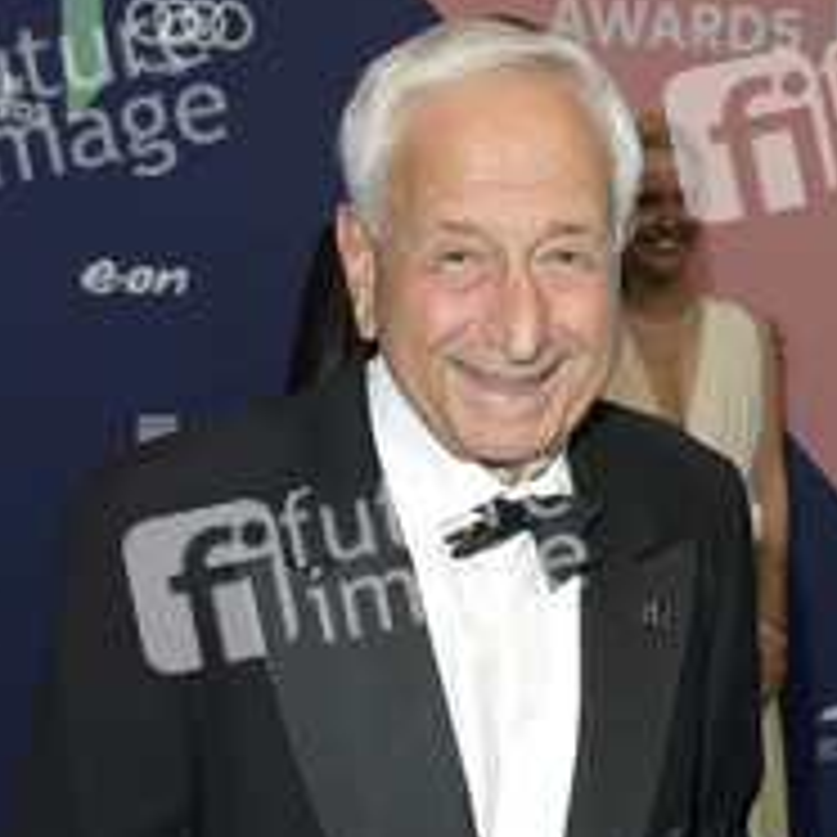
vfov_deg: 22.9
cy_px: 792
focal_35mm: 73
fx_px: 1997
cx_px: 486
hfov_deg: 23.6
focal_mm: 40
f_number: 6.3
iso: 800
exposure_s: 1/250
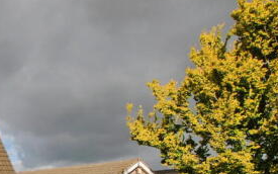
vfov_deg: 25.7
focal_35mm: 47
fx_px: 358
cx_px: -3
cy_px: 182
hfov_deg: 37.7
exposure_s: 1/200
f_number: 13
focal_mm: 13
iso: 100
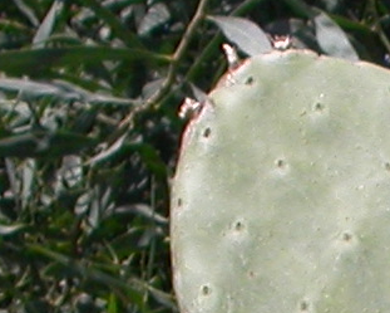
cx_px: 793
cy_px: 866
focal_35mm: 271
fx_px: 3129
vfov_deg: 5.4
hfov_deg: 6.9
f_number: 5.3
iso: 100
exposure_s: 1/196
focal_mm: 7.85
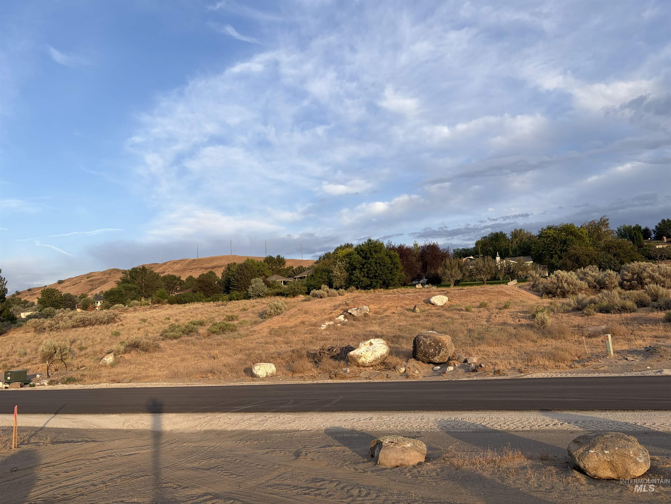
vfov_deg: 53.1
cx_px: 336
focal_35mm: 26
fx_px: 504
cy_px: 252
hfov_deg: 67.3
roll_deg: +3.2
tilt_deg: +8.1
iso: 50
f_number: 1.6
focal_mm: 5.96
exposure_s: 1/987
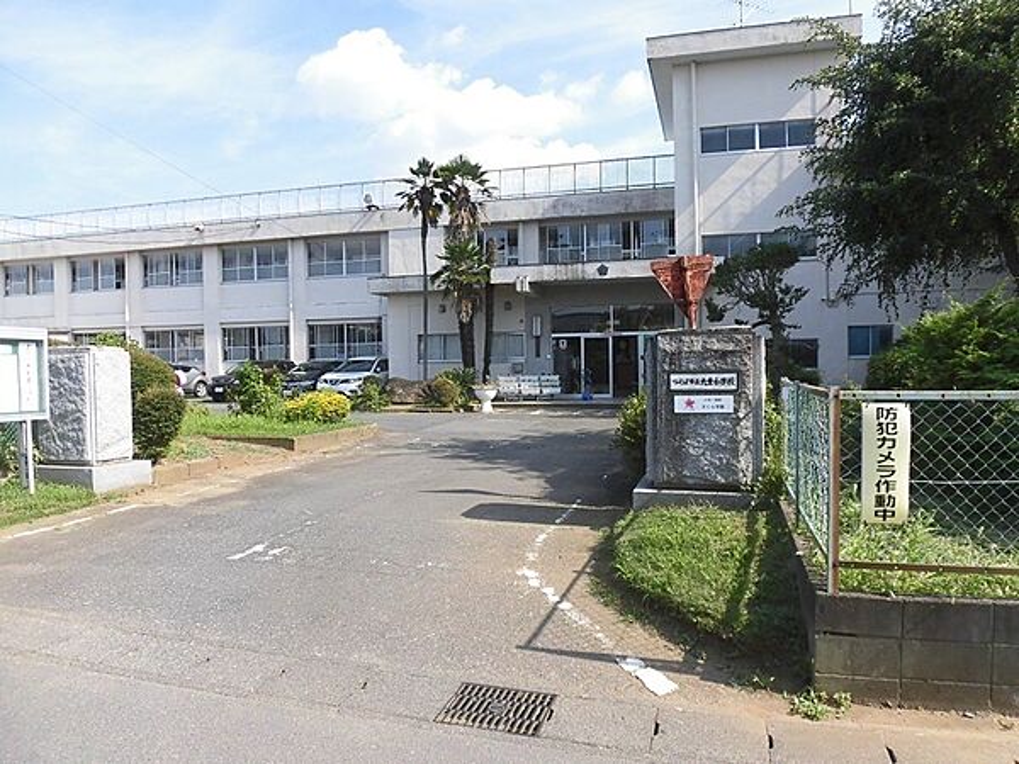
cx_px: 510
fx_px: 706
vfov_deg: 56.8
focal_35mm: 24
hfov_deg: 71.6
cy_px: 382
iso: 100
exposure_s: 1/800
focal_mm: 4.3
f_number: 3.1
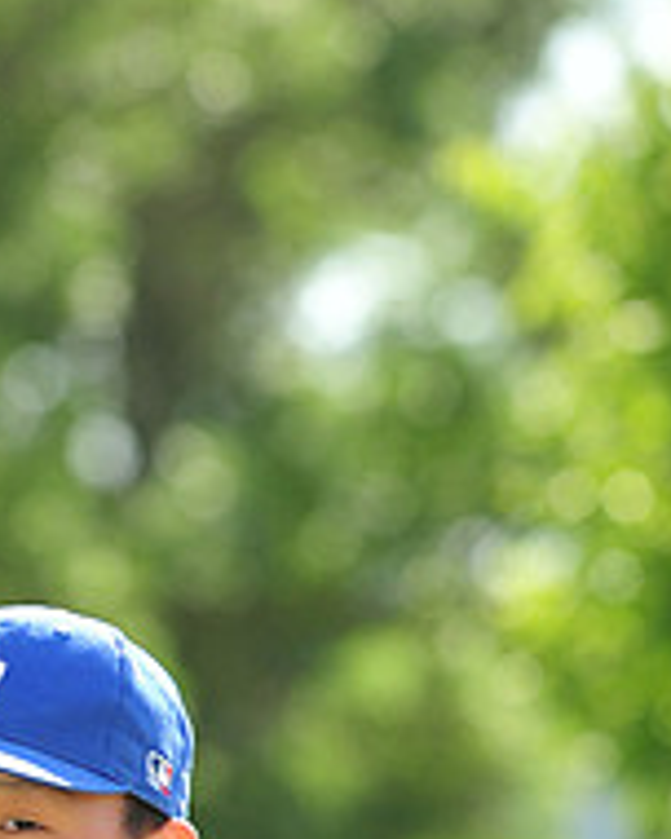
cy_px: 910
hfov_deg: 3.5
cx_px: -163
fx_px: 10997
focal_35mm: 443
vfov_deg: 4.4
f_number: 4.5
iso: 320
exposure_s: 1/1000
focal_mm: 155
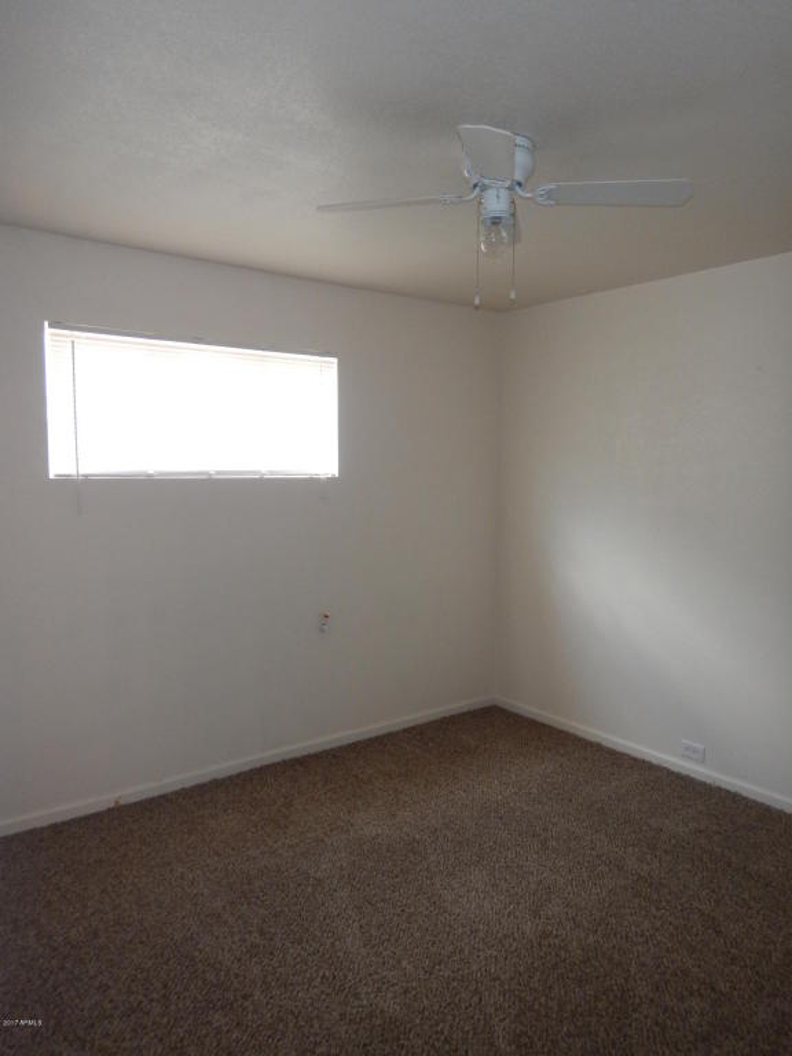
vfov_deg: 71.6
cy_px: 528
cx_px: 396
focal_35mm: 24
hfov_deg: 56.8
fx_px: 732
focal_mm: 4.3
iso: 200
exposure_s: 1/30
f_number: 2.8
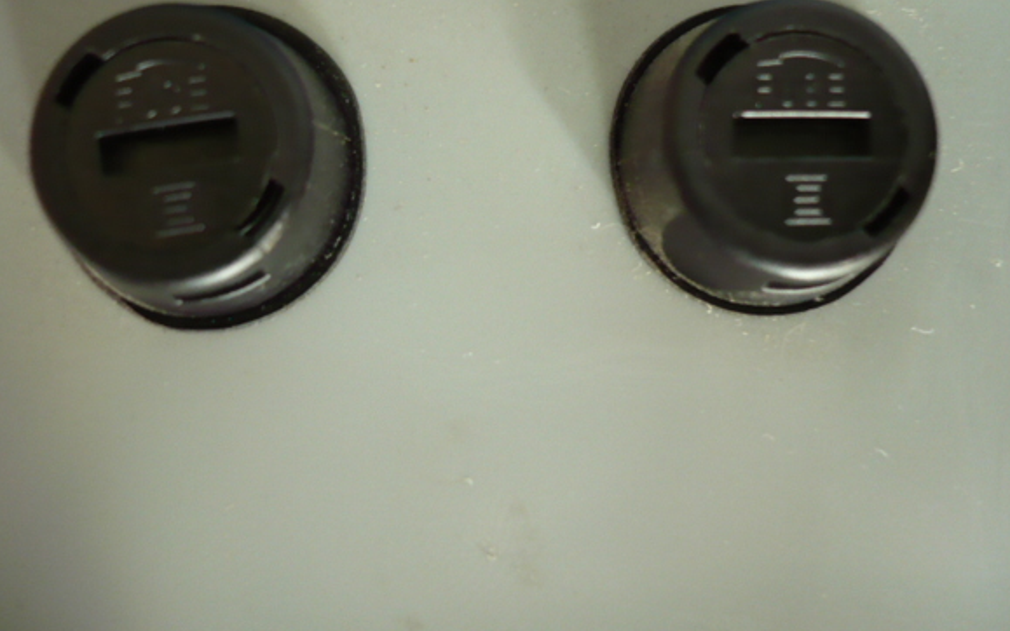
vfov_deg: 31.0
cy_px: 216
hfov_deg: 48.2
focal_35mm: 41
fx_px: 1129
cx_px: 481
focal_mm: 5.8
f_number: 2.8
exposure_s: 1/15
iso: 200
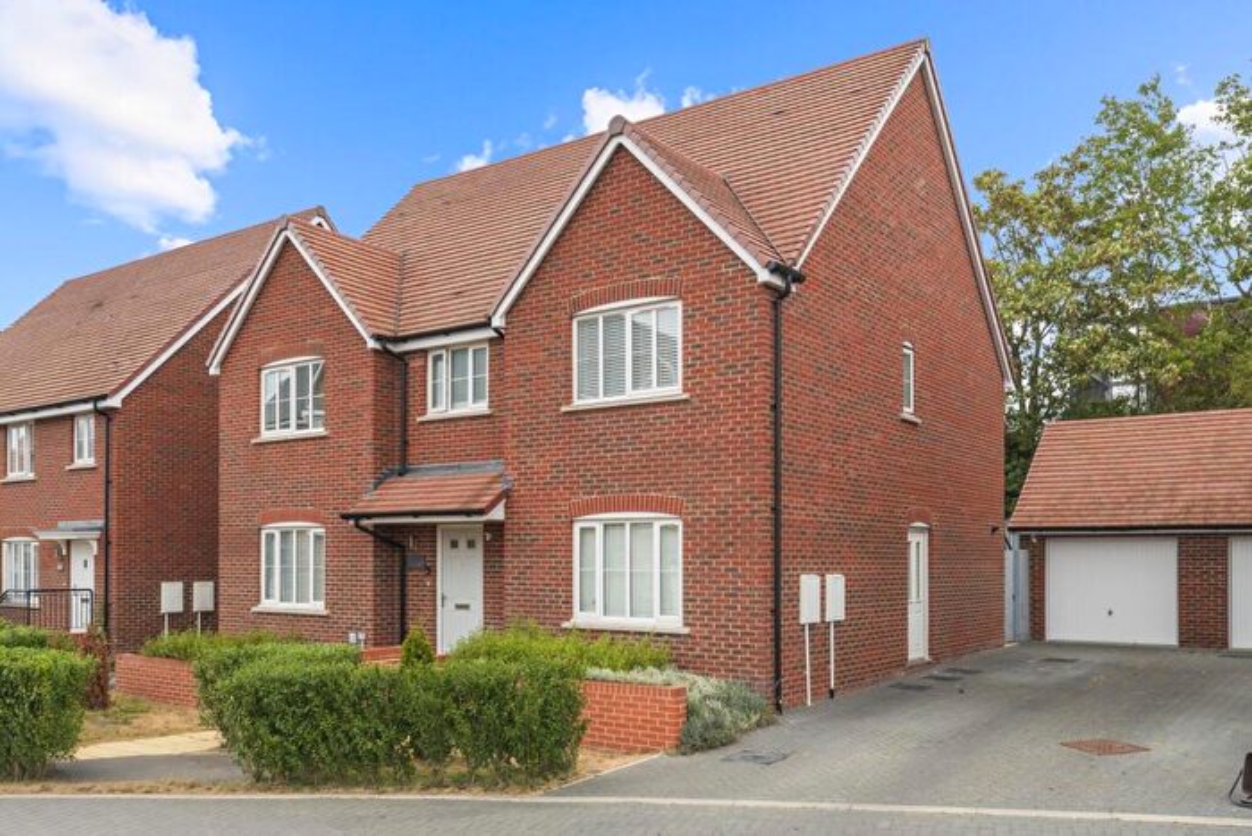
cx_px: 626
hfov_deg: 62.8
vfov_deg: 44.3
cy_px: 418
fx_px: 1026
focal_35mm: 30
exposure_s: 1/50
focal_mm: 29.5
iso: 320
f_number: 7.1
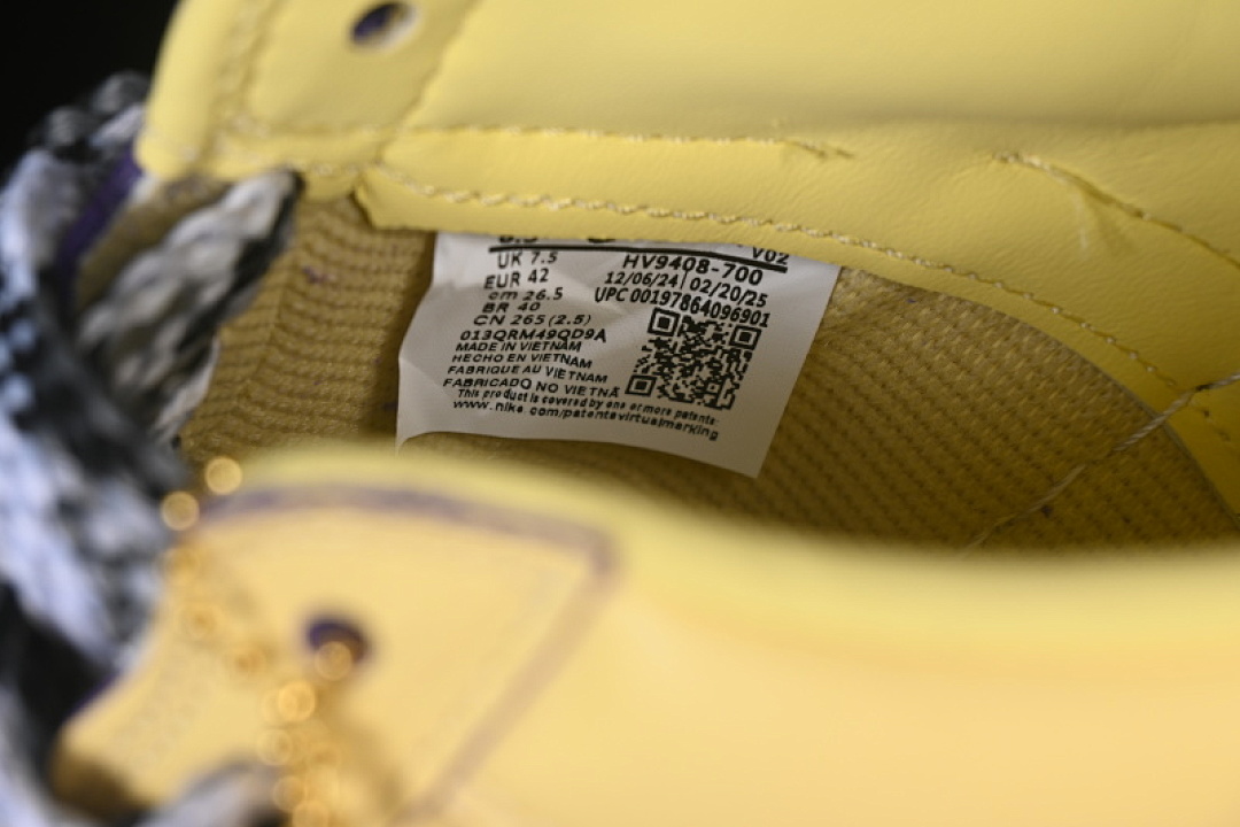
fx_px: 2583
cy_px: 414
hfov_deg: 27.0
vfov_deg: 18.2
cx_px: 620
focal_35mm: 75
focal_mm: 50
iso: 160
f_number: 7.1
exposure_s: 1/80
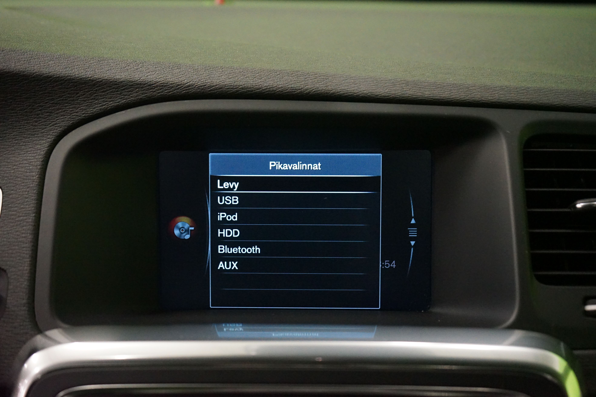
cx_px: 298
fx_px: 795
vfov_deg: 28.1
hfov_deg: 41.1
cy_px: 198
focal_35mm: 48
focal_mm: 48
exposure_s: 1/50
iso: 6400
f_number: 4.5
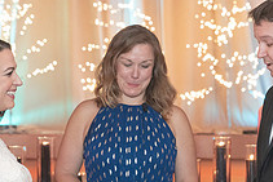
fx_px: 1510
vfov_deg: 6.9
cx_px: 155
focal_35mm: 199
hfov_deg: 10.3
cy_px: 158
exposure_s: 1/125
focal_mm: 70
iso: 4000
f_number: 4
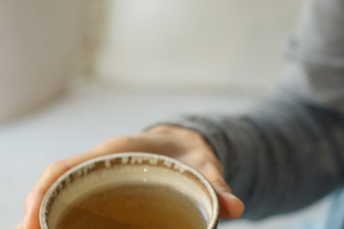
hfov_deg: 15.1
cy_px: 206
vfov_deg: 10.1
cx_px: 248
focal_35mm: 135
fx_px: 1290
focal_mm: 50
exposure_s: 1/160
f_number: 2.8
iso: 640
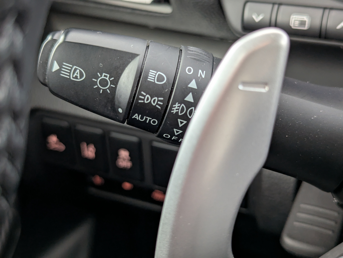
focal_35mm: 48
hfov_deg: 39.6
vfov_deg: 30.3
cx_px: 172
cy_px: 129
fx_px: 476
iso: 145
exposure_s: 1/30
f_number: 1.85
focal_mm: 6.81
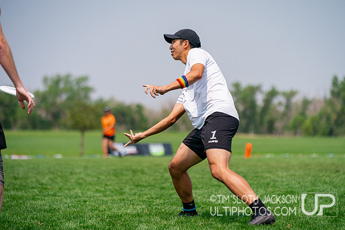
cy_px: 111
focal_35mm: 145
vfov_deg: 9.5
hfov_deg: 14.1
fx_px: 1391
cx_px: 198
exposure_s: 1/8000
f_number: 2.8
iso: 400
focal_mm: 123
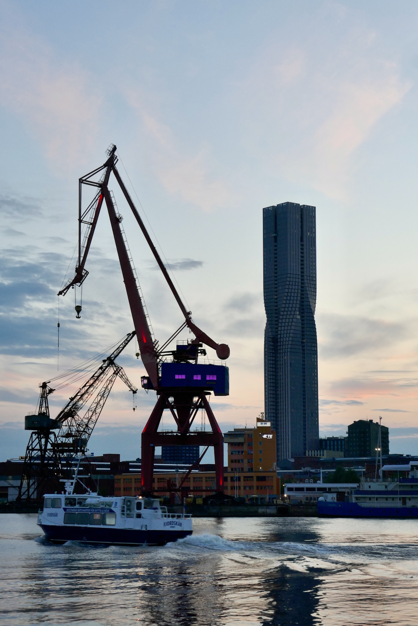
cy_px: 313
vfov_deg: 26.3
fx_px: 1341
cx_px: 209
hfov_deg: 17.7
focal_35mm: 77
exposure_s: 1/40
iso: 200
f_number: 8
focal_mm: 28
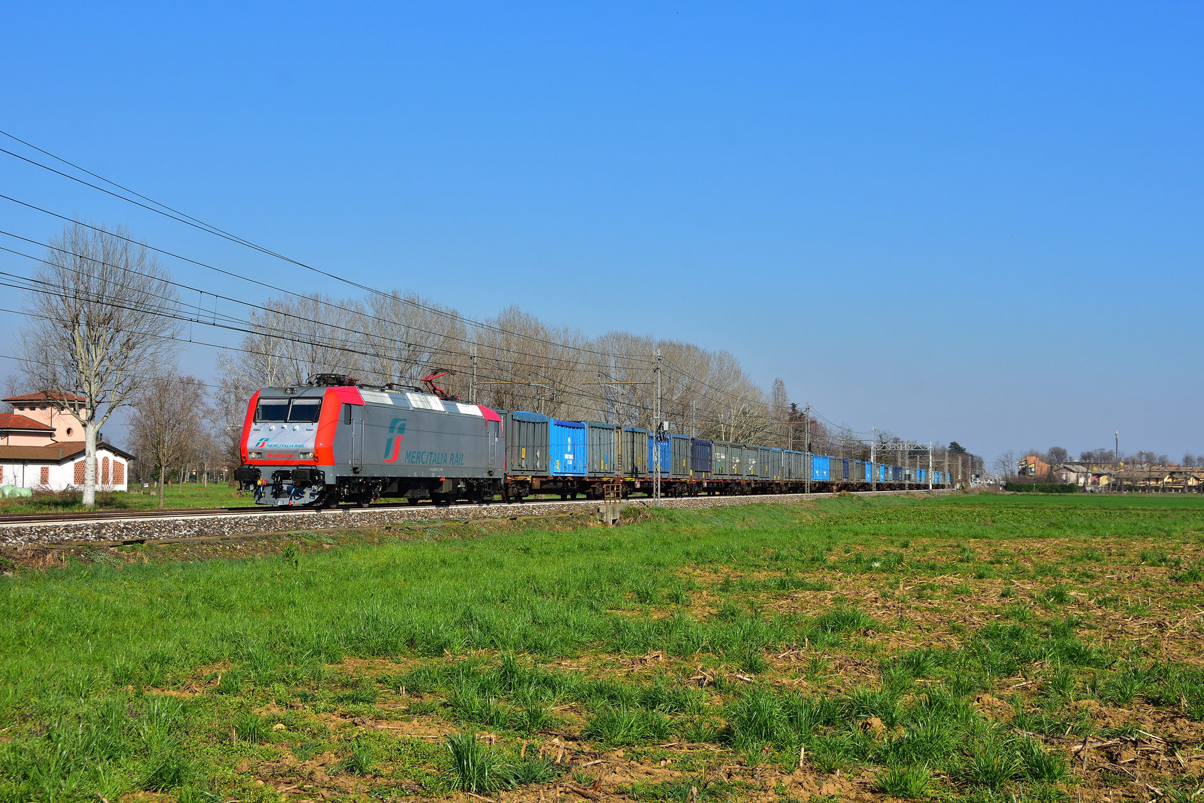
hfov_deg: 41.1
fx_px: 1605
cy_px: 402
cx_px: 602
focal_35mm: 48
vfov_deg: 28.1
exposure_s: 1/800
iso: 200
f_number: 7.1
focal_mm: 32
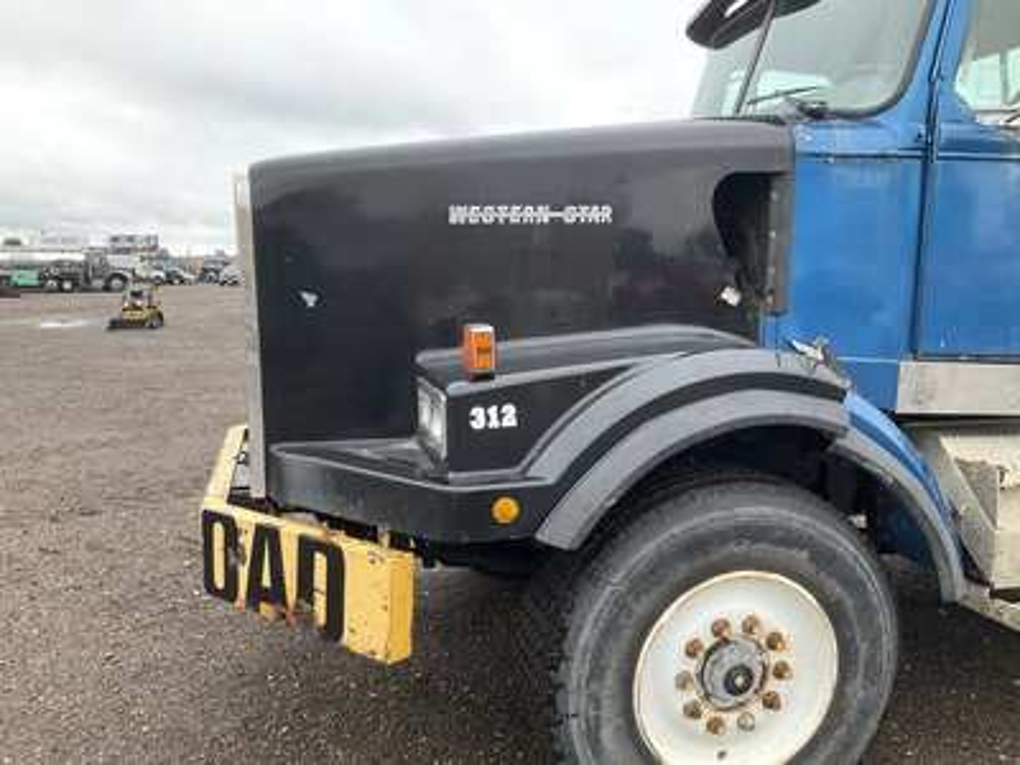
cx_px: 510
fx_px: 855
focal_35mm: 29
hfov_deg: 61.7
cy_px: 382
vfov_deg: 48.2
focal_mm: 3
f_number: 1.8
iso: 25
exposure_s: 1/177
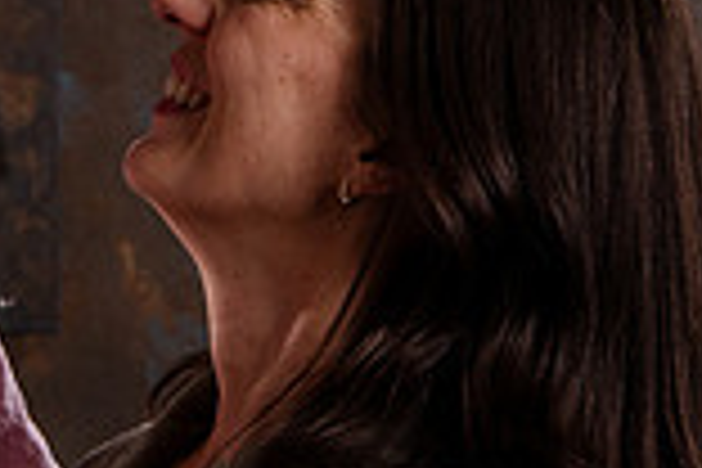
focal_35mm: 282
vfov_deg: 4.9
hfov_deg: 7.3
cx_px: -9
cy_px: -101
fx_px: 5499
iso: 1000
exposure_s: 1/160
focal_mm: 58
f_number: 8
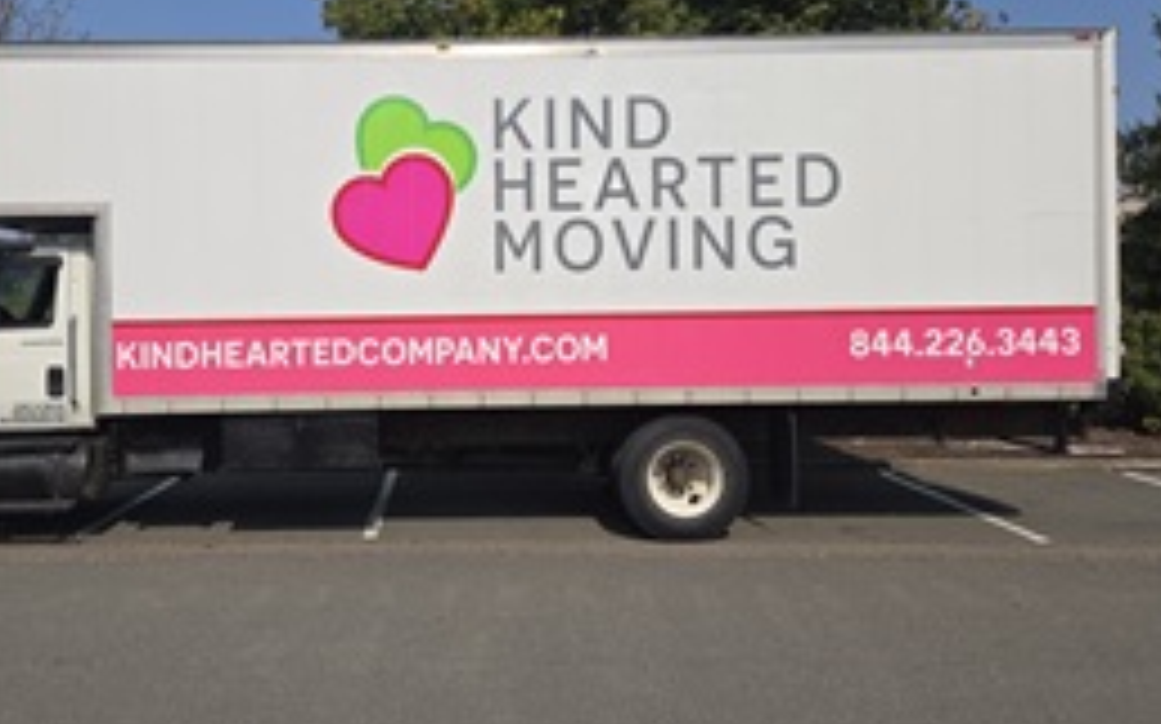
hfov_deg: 57.7
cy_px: 301
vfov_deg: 38.2
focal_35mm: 33
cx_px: 459
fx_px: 1044
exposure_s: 1/3084
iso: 25
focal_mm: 5.4
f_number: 1.8
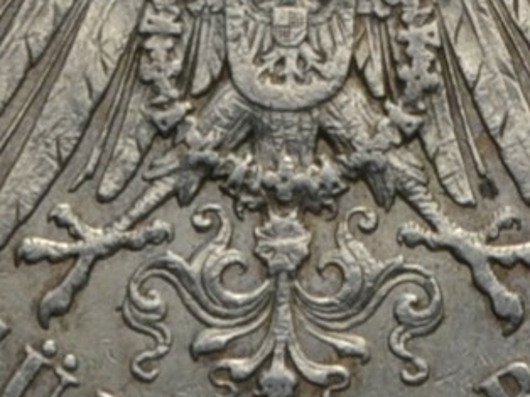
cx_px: 662
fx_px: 5186
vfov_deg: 4.3
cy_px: -429
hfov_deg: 5.8
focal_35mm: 339
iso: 400
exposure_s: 1/200
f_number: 14
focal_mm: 30
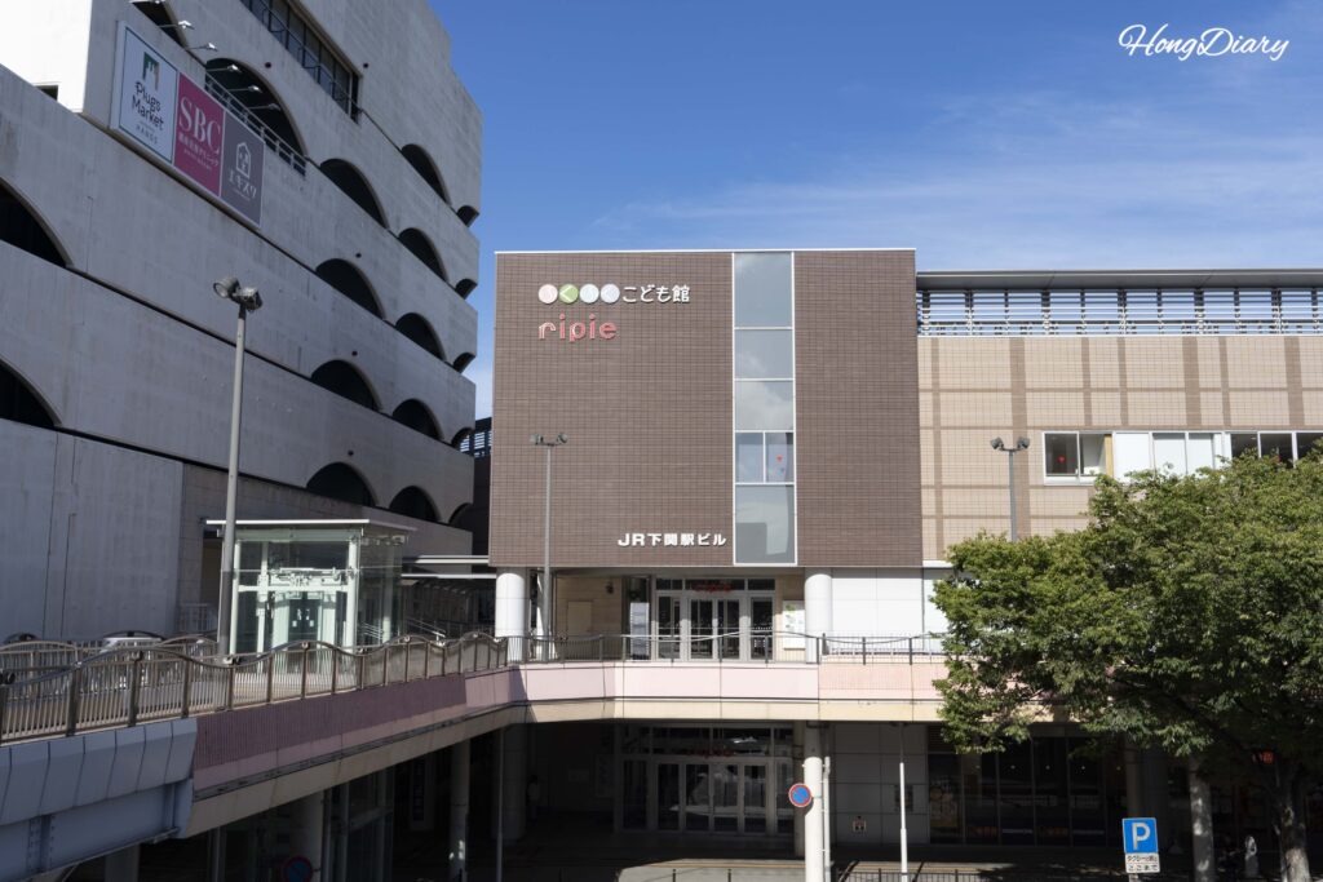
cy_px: 441
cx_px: 662
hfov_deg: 55.8
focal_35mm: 34
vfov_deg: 38.9
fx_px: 1250
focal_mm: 34
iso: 100
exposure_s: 1/200
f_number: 11
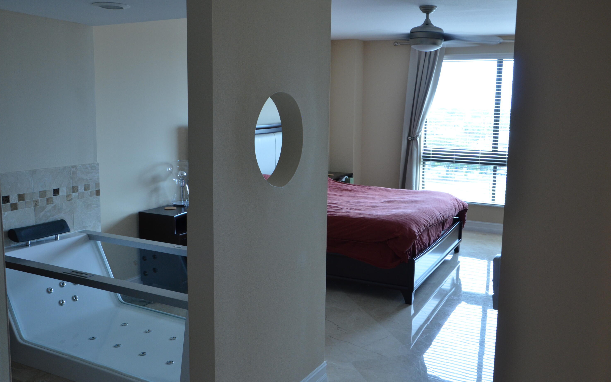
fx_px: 566
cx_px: 307
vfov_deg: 37.3
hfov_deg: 56.7
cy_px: 185
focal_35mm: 34
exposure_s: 1/20
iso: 640
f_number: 8
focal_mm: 22
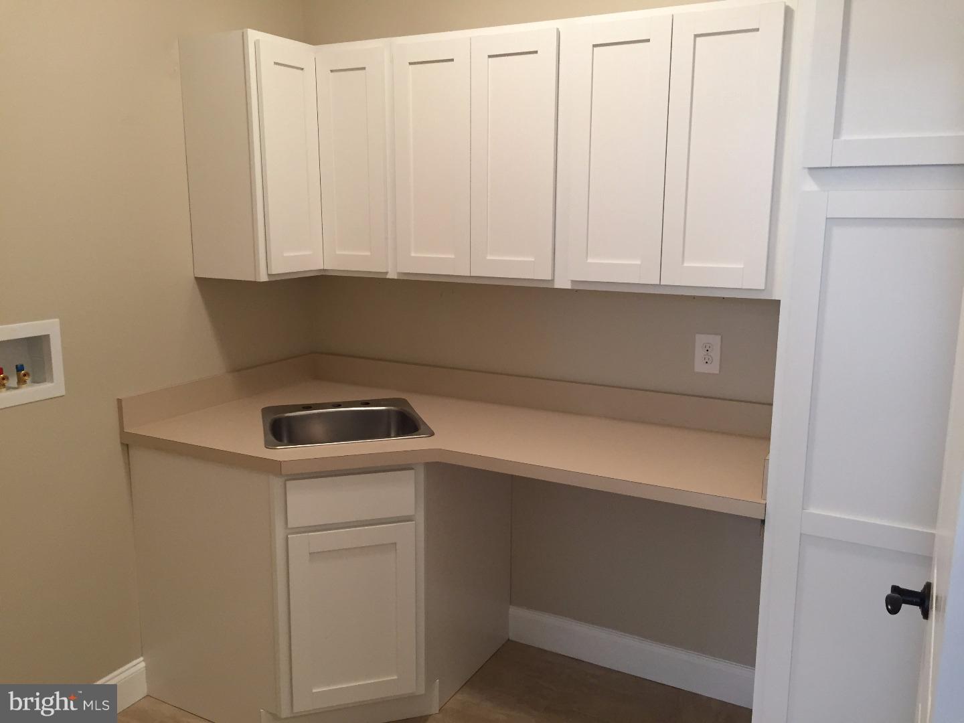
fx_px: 808
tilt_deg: -10.6
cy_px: 362
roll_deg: -0.8
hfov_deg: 61.7
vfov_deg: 48.2
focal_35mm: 29
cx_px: 482
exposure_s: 1/30
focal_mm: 4.15
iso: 100
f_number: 2.2
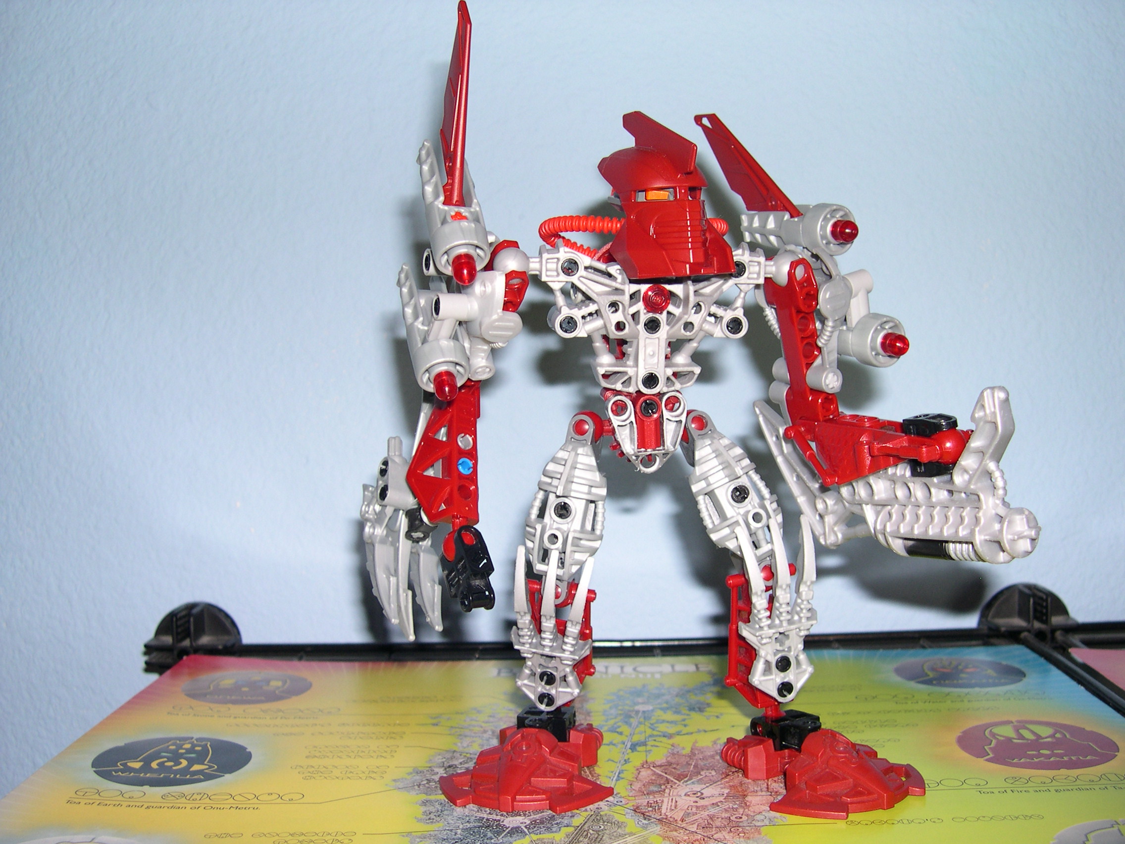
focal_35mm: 38
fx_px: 1235
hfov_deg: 49.0
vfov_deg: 37.7
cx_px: 562
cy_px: 422
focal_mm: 8
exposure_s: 1/60
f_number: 2.8
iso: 100
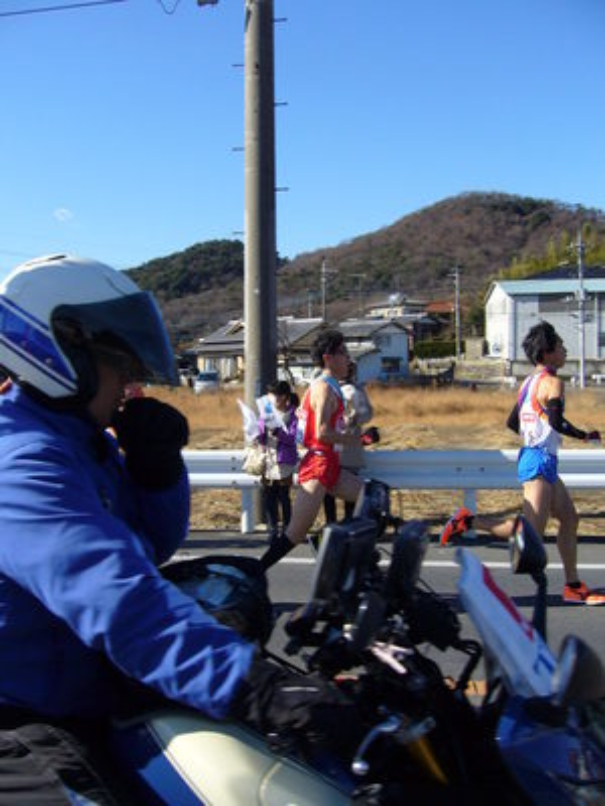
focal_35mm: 35
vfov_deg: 52.6
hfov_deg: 40.7
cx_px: 302
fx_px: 816
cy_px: 403
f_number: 5.6
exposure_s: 1/500
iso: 100
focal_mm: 5.8
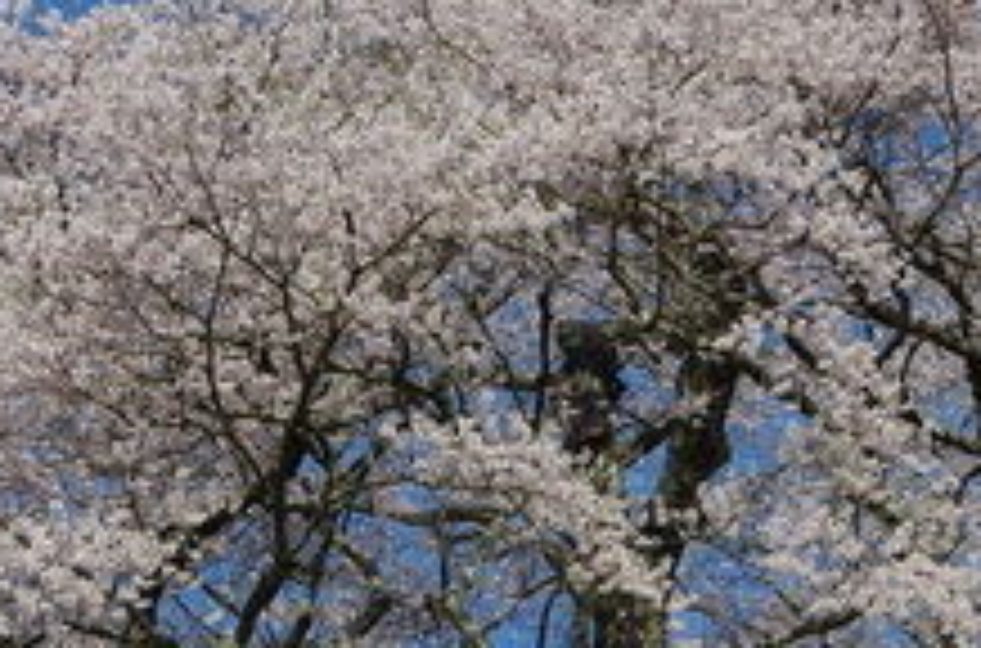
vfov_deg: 11.6
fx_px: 3152
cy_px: 711
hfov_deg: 17.6
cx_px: 704
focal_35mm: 116
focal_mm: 21
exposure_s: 1/320
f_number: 8
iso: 100
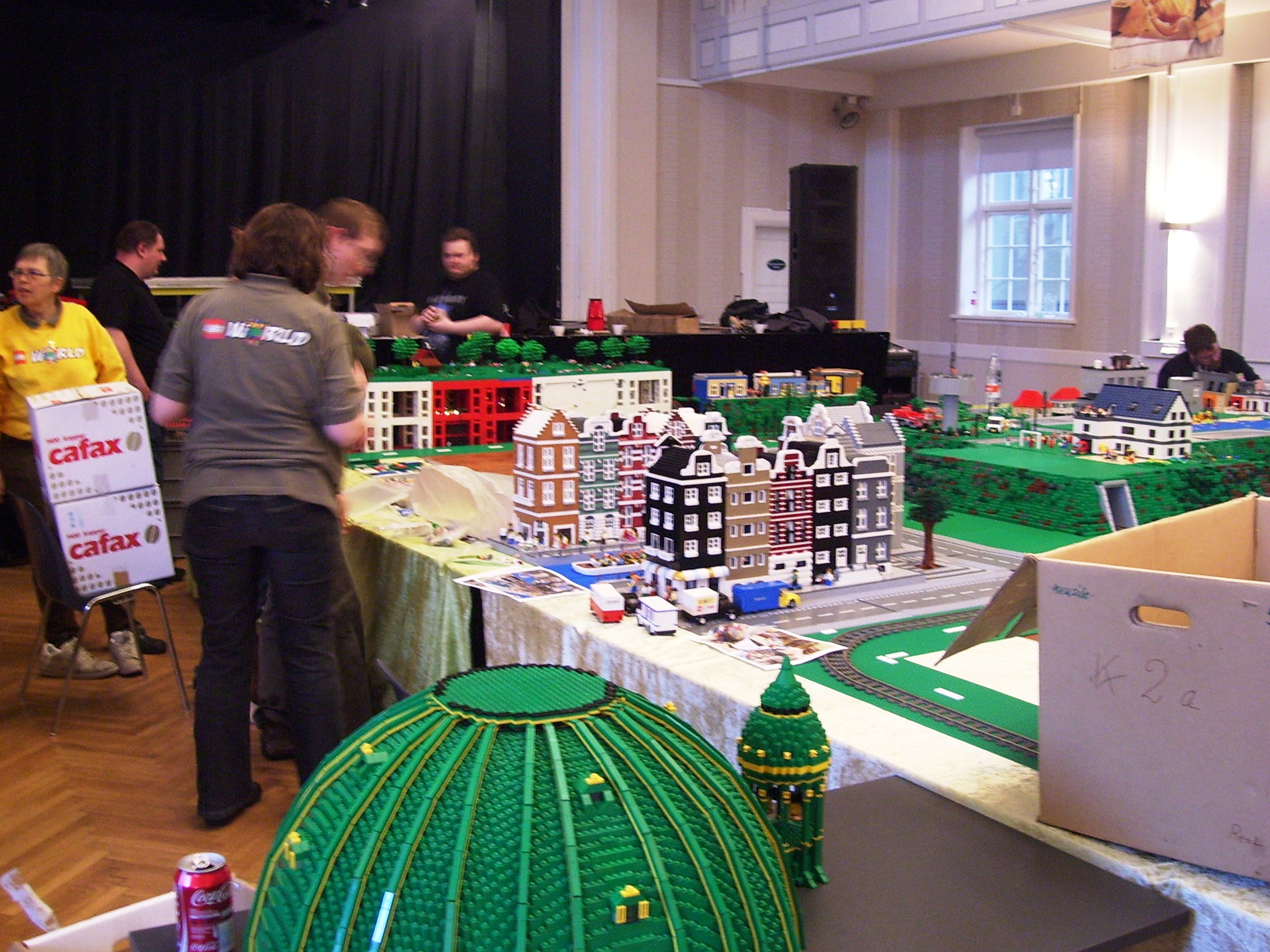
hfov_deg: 50.1
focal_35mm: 37
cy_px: 488
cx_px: 643
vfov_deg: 38.7
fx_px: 1357
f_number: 2.7
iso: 160
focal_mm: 6
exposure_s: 1/8
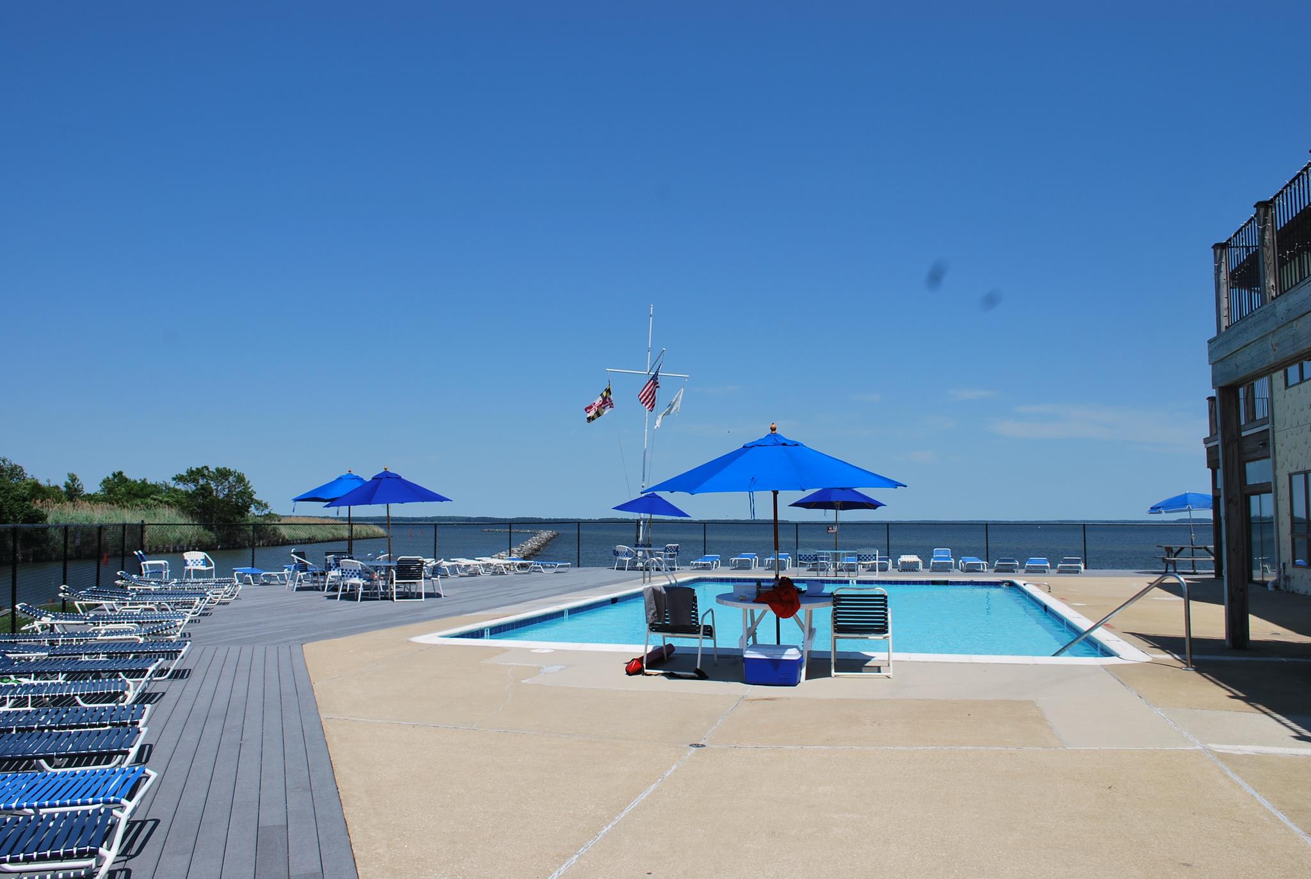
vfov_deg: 48.1
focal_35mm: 27
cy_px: 440
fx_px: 985
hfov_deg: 67.3
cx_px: 656
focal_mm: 18
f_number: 9
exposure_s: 1/320
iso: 100
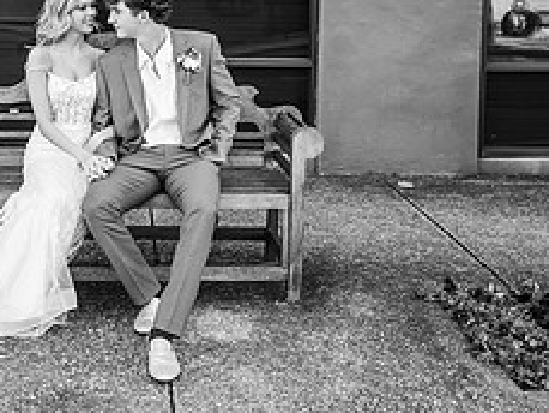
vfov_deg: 23.9
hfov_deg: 31.4
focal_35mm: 60
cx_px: 117
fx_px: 952
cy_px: 61
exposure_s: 1/320
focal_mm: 24
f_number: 2
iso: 160
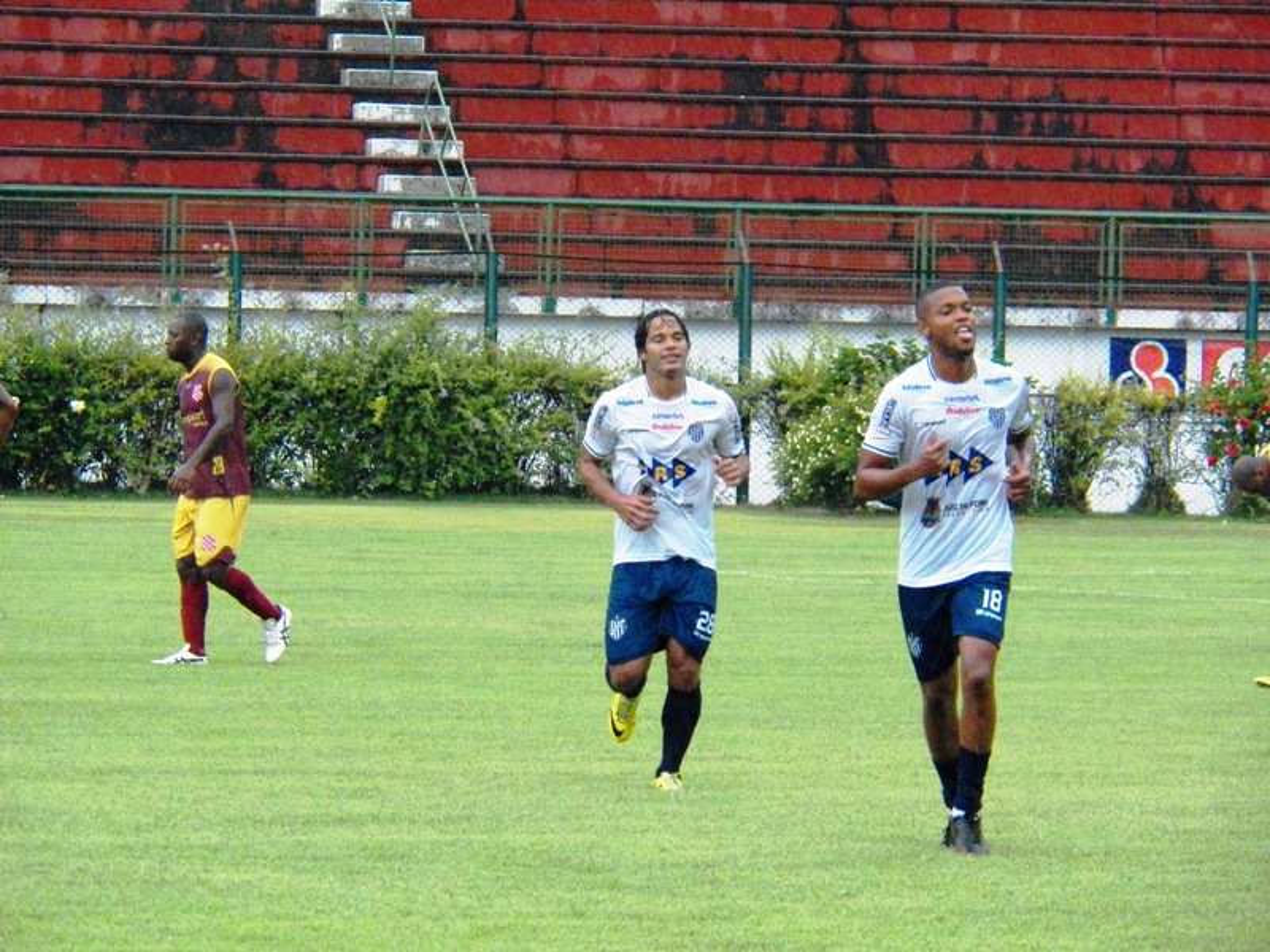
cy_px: 476
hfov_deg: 6.9
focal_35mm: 287
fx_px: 10530
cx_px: 635
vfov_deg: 5.2
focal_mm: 51.5
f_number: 4
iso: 2000
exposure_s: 1/250
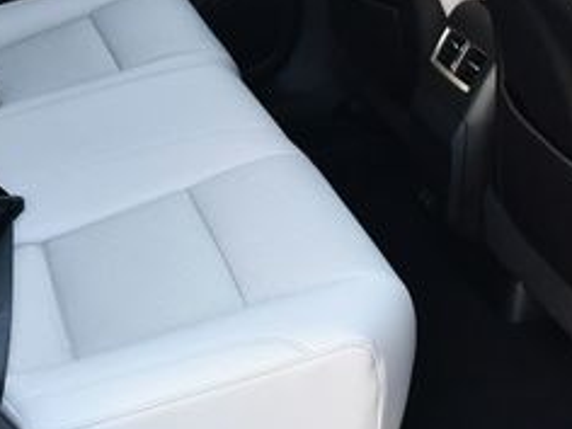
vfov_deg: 15.6
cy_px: 82
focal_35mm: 94
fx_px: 1553
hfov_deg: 20.8
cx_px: 177
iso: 640
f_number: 3.5
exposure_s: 1/250
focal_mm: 18
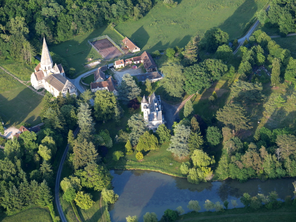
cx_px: 148
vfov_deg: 11.6
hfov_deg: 15.4
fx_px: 1095
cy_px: 111
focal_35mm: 128
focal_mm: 64
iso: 200
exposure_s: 1/200
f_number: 5.4
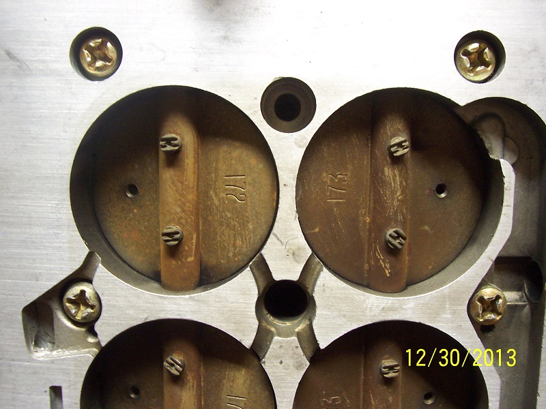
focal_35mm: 37
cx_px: 273
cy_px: 204
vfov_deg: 38.7
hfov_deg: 50.1
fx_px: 584
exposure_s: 1/10
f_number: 2.8
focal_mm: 5.6
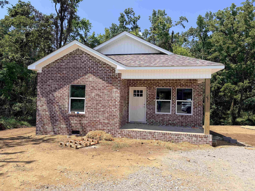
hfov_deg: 71.6
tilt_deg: +0.5
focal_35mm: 24
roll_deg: -1.7
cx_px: 128
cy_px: 96
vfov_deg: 56.8
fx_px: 177
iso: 80
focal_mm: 6.76
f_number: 1.78
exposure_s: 1/4405
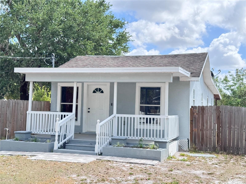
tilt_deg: +3.0
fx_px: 341
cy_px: 92
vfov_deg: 30.3
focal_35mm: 48
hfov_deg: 39.7
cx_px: 123
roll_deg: -1.9
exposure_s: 1/865
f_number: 1.78
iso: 64
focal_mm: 6.76
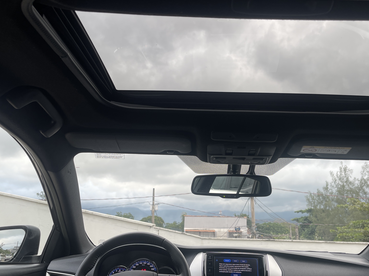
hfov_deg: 55.2
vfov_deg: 42.7
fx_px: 352
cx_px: 205
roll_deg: -1.5
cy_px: 170
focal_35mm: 33
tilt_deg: +8.9
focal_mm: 5.1
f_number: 1.6
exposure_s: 1/215
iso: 32
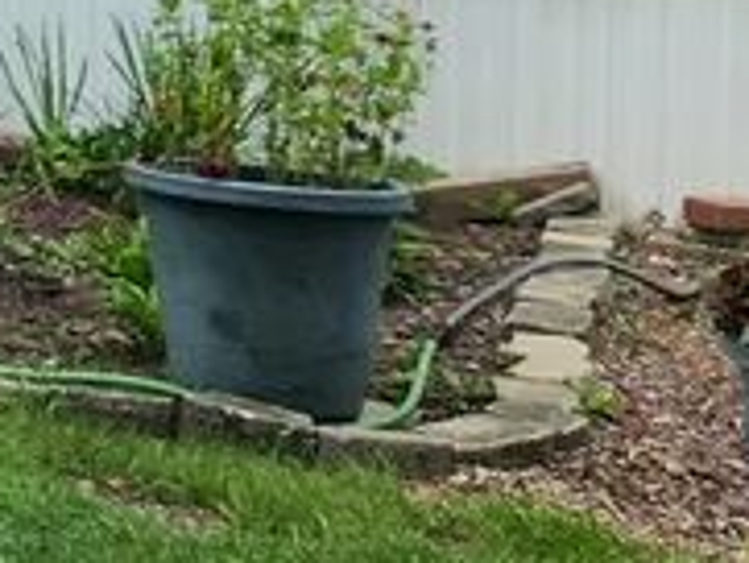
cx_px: -927
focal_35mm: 130
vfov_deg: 10.6
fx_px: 2815
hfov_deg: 12.5
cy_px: -484
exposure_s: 1/1410
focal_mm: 5.4
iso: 20
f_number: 1.8
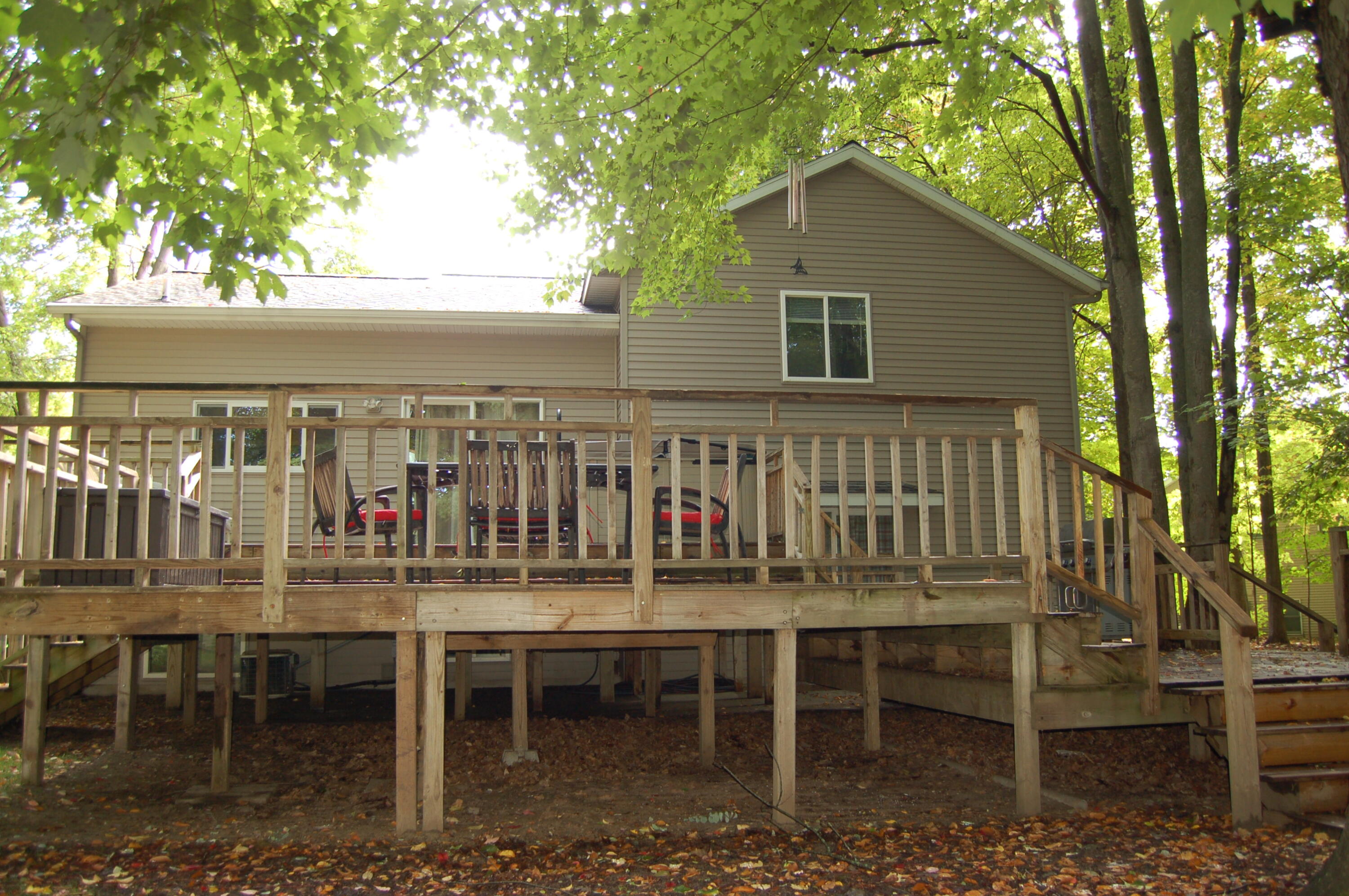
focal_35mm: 27
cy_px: 448
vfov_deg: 47.8
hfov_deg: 67.4
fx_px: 1011
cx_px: 674
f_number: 3.5
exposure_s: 1/80
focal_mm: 18
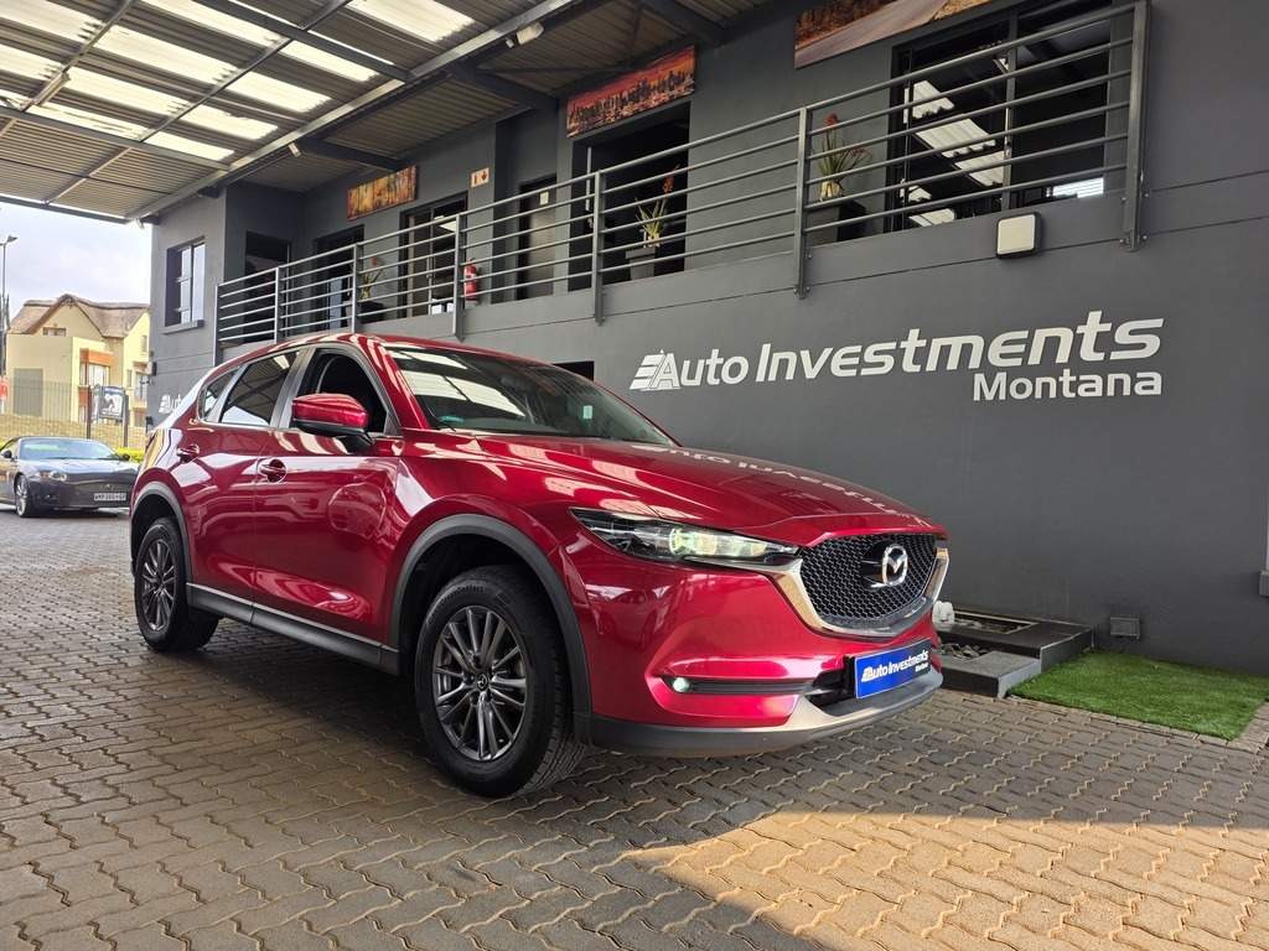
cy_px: 476
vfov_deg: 58.9
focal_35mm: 23
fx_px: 843
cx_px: 634
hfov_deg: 73.9
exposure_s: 1/180
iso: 32
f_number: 1.7
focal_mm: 6.25
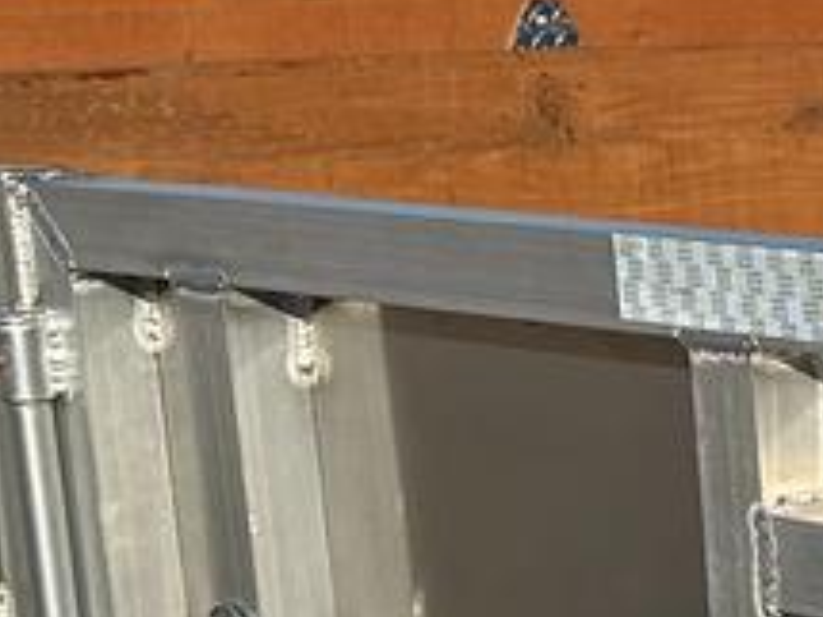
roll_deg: +0.1
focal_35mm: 143
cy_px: 812
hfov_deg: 12.6
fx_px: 3398
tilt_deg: -14.0
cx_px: 1497
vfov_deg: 10.1
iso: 80
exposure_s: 1/5848
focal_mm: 6.86
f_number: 1.78
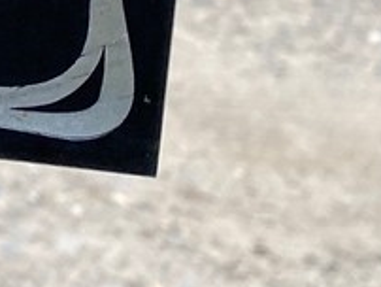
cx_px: -534
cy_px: -310
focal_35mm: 185
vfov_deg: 7.7
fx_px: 2039
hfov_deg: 9.5
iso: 32
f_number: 1.8
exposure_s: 1/412
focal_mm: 4.25
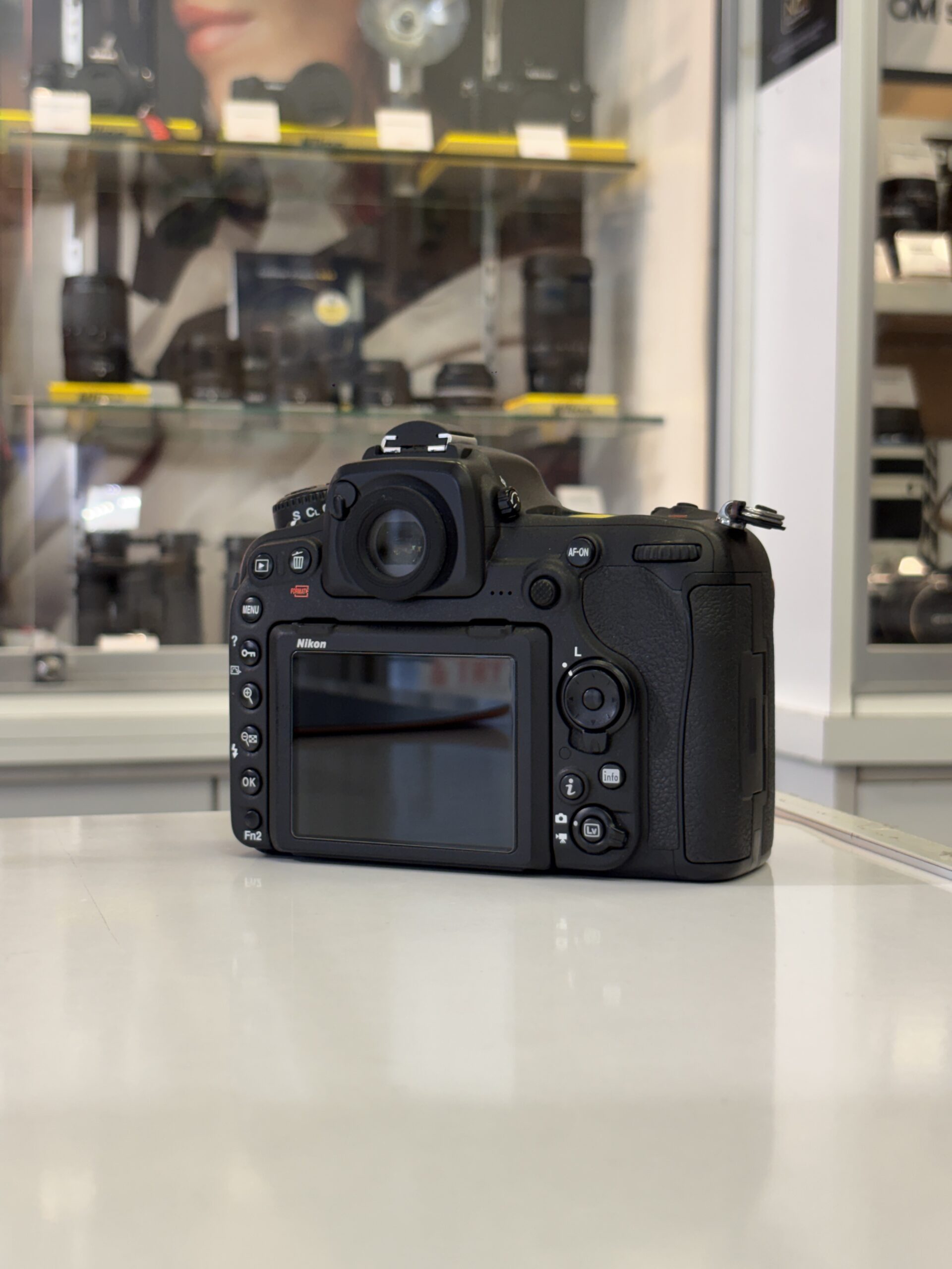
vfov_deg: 36.8
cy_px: 634
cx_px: 476
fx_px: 1907
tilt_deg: -1.4
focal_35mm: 52
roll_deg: -0.8
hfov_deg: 28.0
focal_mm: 5.96
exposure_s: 1/50
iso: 32
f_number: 1.6
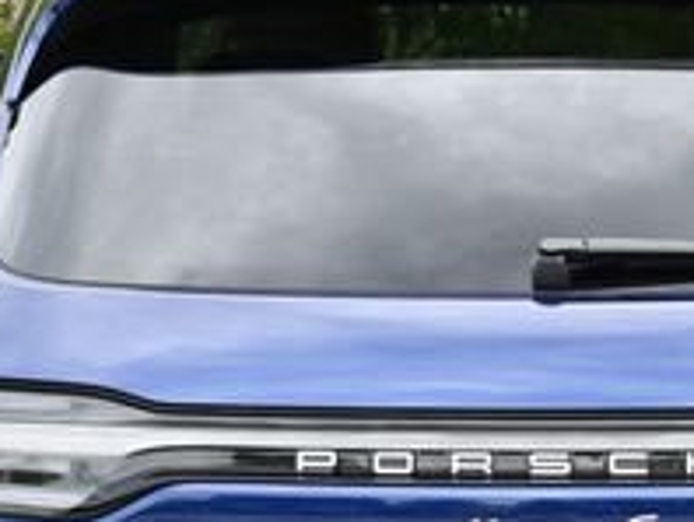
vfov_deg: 8.2
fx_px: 3613
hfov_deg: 11.0
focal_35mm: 180
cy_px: 490
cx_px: 491
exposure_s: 1/250
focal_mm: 29
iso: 320
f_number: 5.6
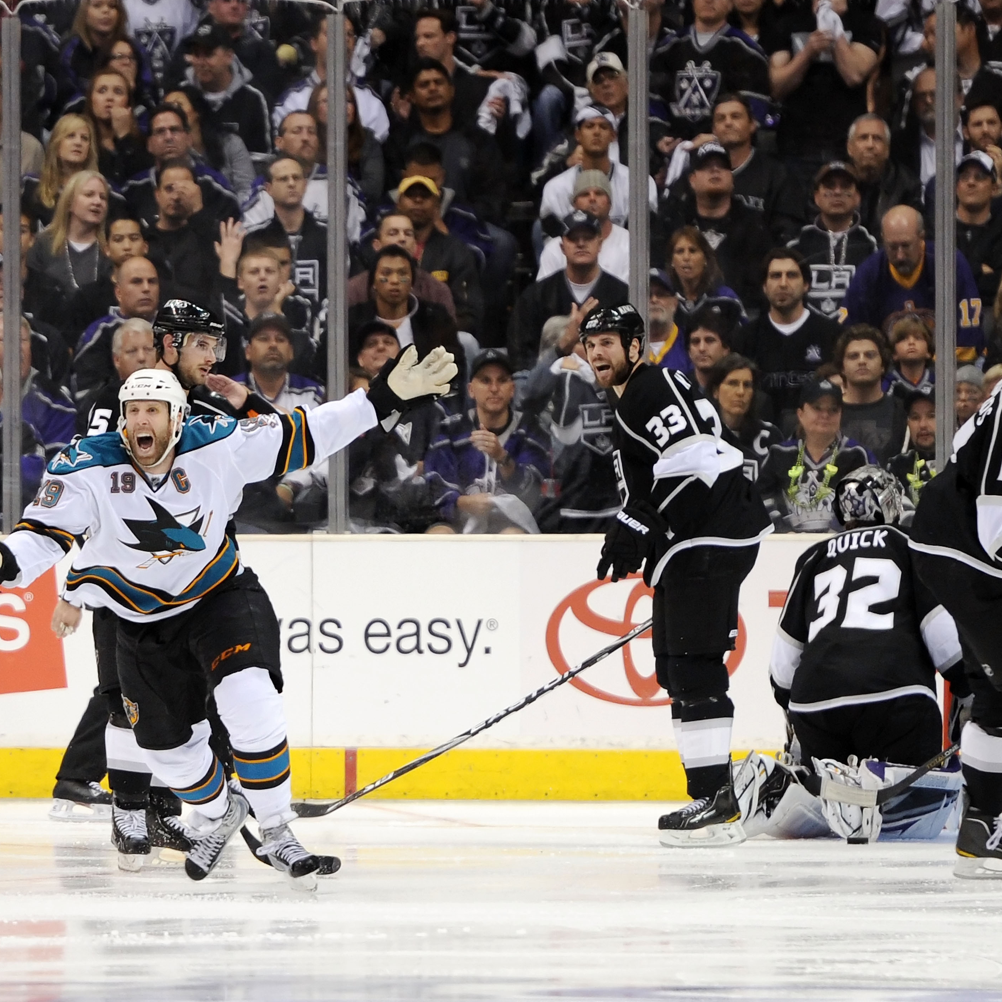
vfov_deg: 6.8
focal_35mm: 256
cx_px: 379
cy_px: 501
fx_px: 8384
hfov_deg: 6.8
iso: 2000
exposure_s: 1/1000
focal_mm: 200
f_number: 3.2
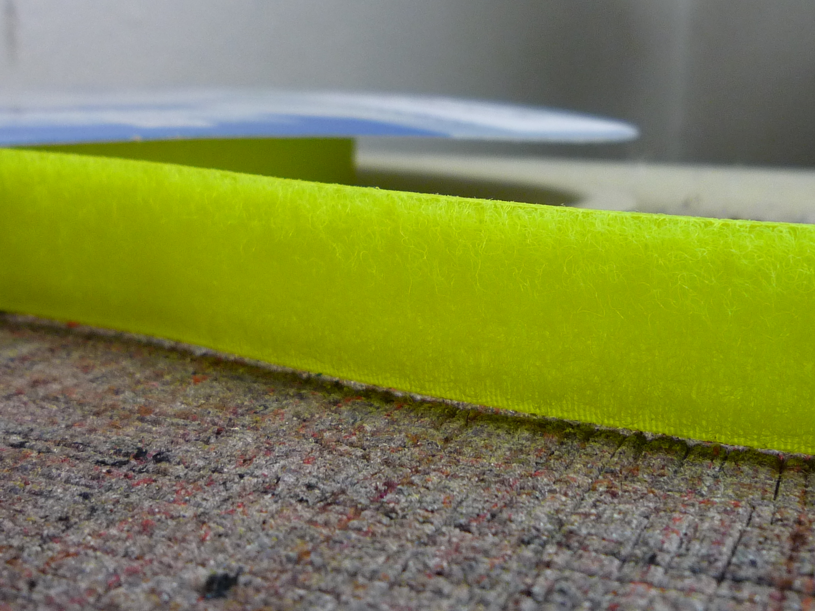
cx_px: 408
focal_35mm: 46
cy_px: 306
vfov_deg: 31.5
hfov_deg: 41.2
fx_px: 1083
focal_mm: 4.5
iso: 200
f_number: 2.8
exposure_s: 1/30
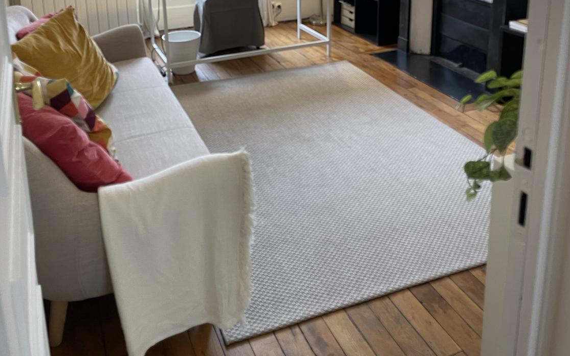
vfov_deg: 32.3
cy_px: 20
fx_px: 575
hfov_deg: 52.8
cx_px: 287
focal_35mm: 37
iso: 125
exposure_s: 1/50
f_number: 1.6
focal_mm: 4.2
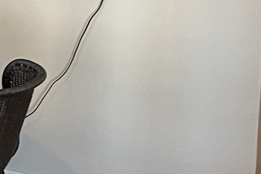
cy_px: 15
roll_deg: +1.4
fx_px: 1182
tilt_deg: -10.3
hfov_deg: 10.5
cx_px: -396
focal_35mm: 163
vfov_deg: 8.4
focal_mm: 4.2
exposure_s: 1/50
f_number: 1.6
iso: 200
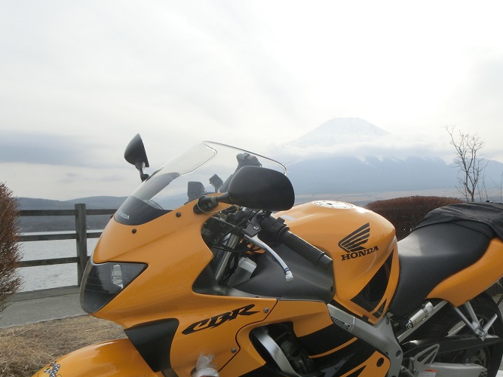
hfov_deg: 51.3
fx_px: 523
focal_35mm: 36
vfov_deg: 39.3
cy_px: 244
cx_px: 273
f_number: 7.9
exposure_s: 1/160
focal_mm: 4.24
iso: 80
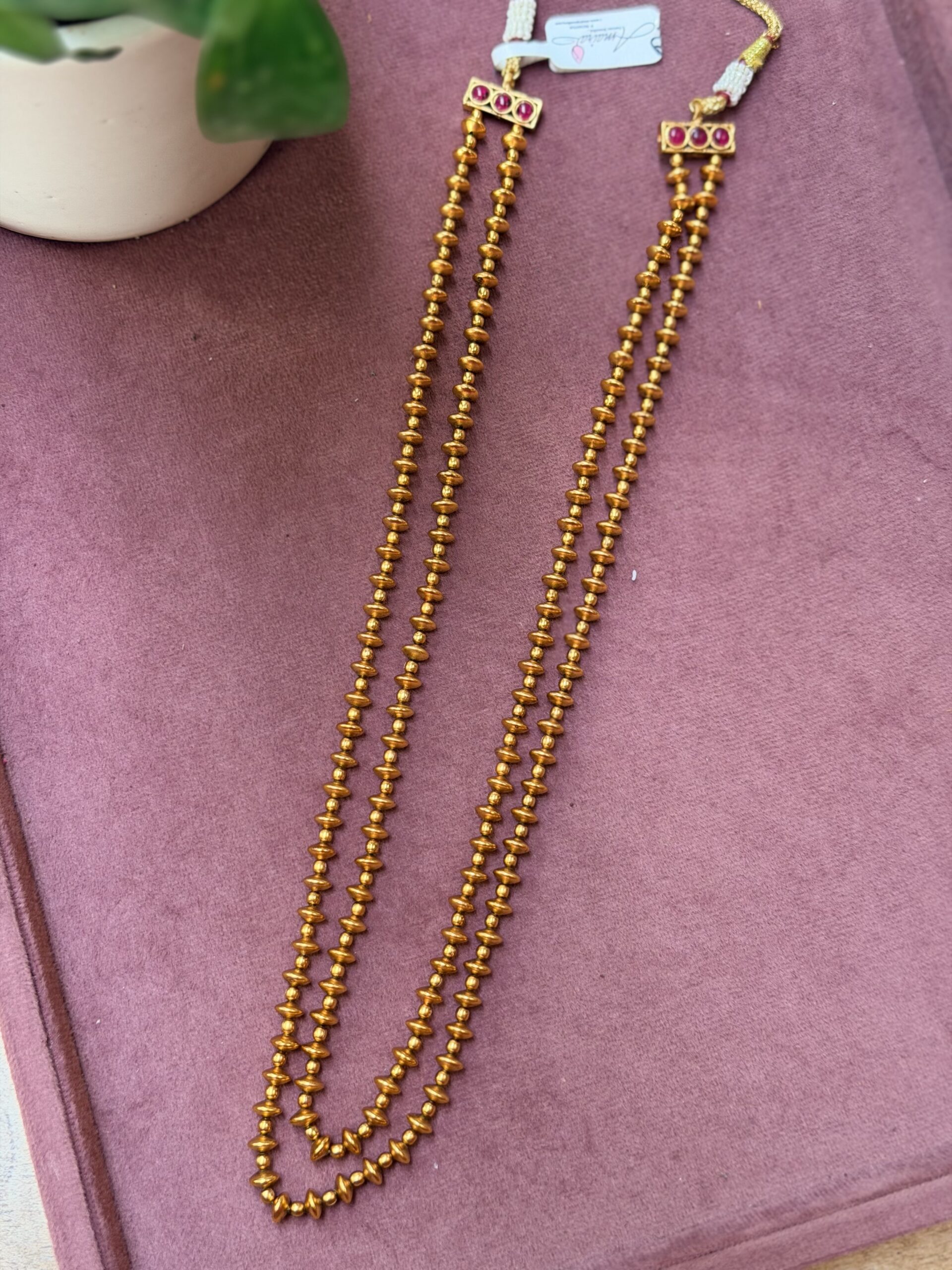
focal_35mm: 48
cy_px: 635
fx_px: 1760
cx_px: 476
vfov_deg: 39.7
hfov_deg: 30.3
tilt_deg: -78.8
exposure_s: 1/71
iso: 100
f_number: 1.78
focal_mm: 6.76
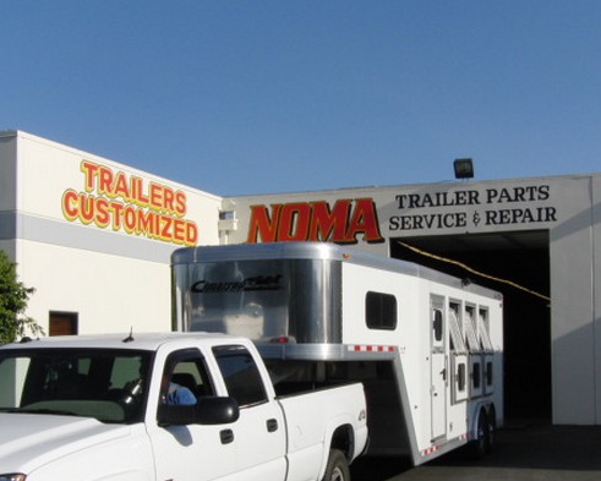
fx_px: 1014
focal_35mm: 57
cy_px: 314
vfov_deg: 26.6
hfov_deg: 33.0
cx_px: 332
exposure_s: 1/640
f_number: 6.3
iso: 100
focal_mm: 7.2
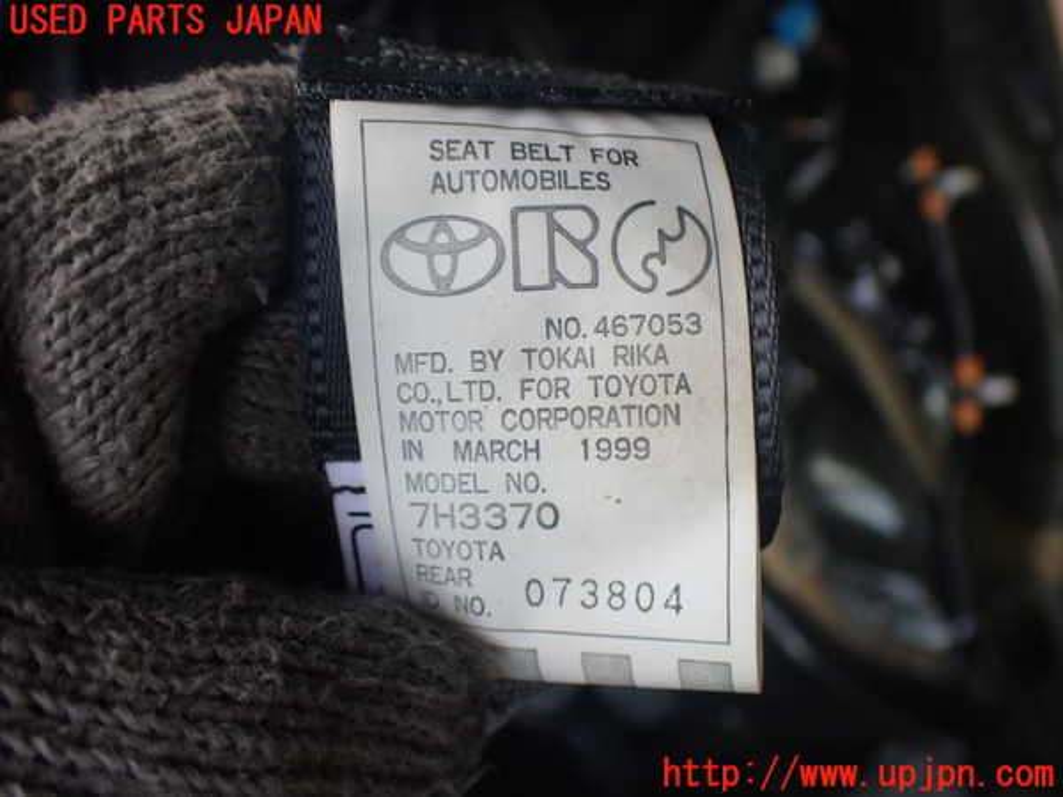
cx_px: 532
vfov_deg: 46.8
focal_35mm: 30
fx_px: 921
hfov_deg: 60.0
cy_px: 398
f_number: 2.3
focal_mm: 5.4
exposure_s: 1/125
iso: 160
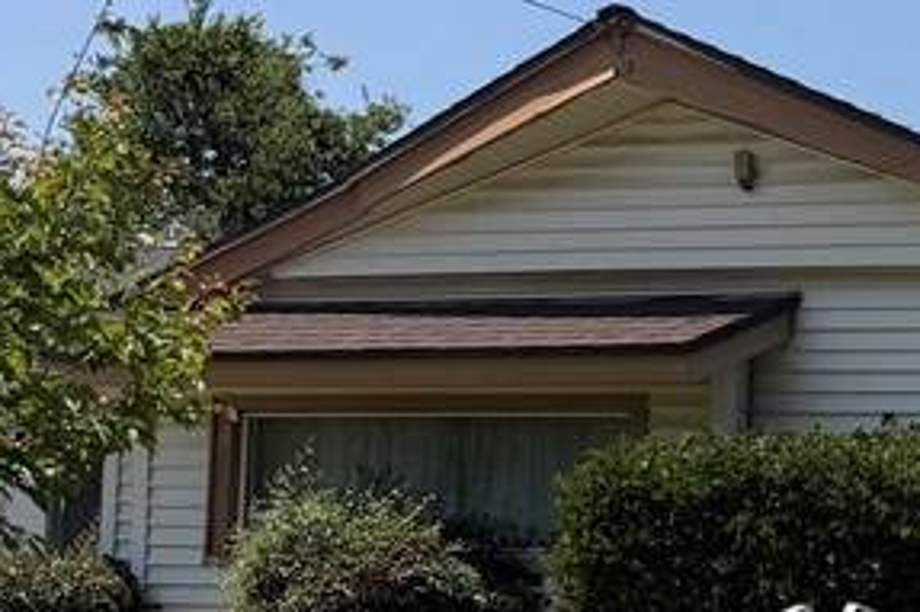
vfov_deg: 15.1
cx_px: 1600
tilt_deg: +1.4
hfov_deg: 18.5
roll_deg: -0.6
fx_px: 2273
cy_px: 590
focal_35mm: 89
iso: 80
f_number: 1.78
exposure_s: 1/7353
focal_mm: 6.76
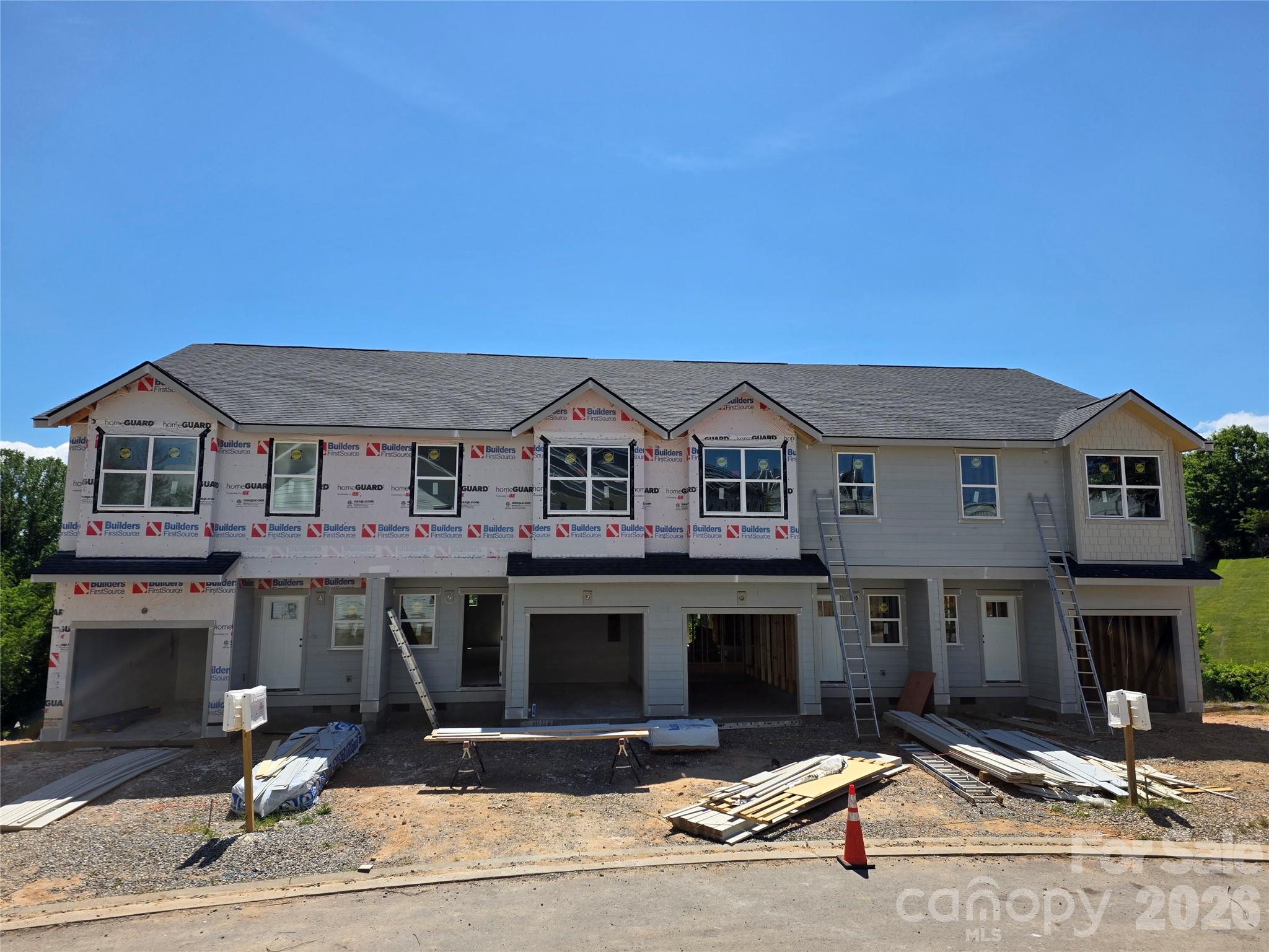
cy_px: 476
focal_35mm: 23
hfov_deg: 73.9
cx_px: 634
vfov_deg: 58.9
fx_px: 843
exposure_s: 1/7333
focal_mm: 6.3
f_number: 1.7
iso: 80
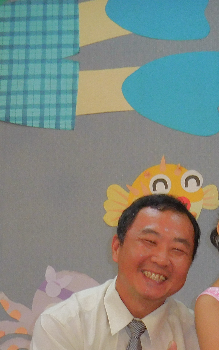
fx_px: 1089
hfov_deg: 11.2
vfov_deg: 18.1
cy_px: 276
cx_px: 298
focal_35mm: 114
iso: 220
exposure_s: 1/60
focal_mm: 8.1
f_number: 4.2
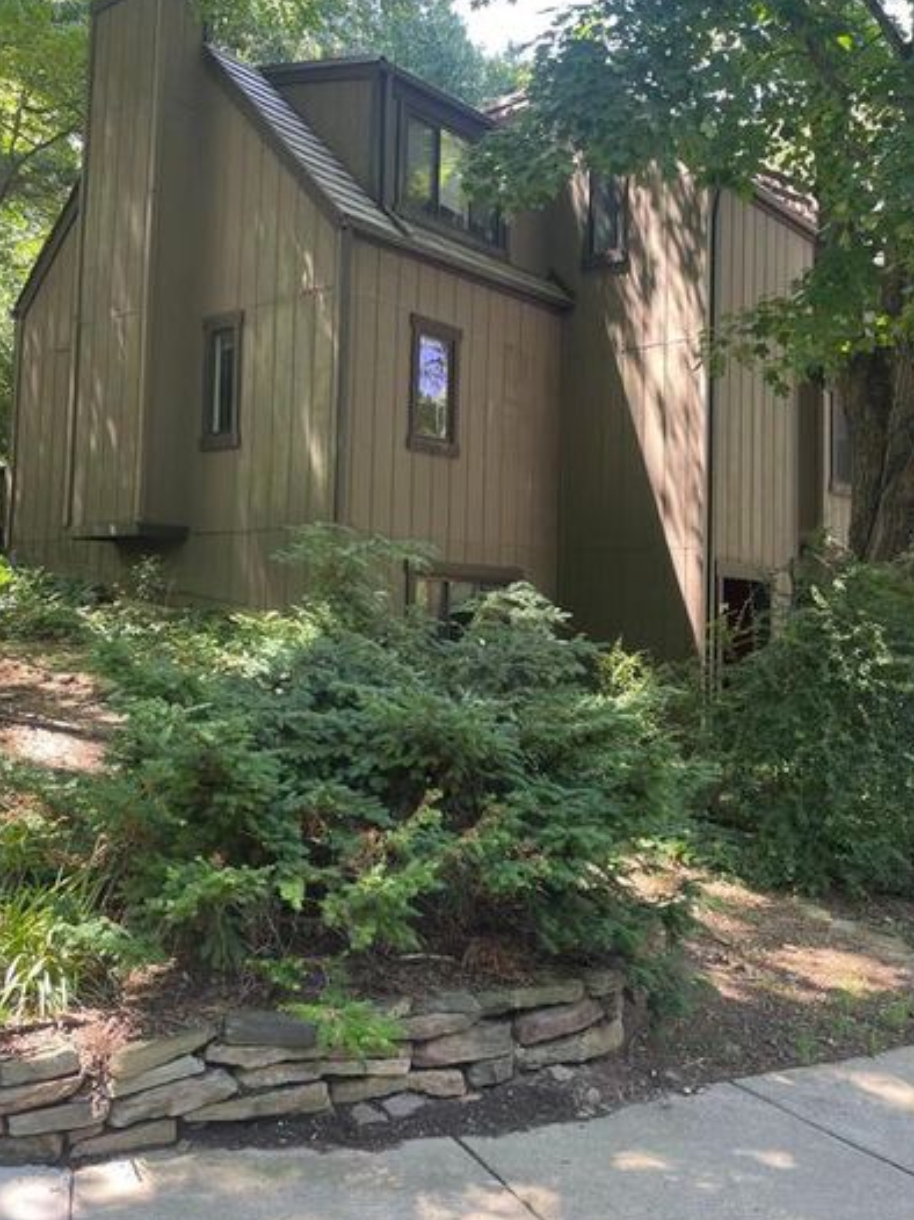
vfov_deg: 55.2
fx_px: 1163
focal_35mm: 33
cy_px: 539
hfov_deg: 42.9
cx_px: 485
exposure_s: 1/121
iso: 64
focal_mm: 4.2
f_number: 1.6
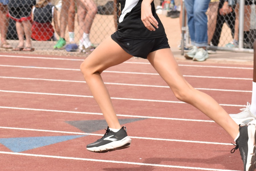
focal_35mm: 209
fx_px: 1486
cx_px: 138
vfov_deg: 6.6
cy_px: 9
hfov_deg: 9.8
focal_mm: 70
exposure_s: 1/1250
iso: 400
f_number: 6.3
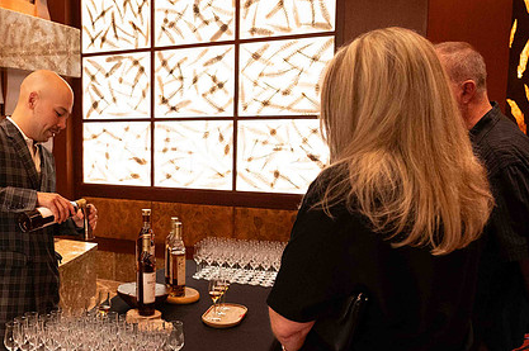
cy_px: 207
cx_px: 114
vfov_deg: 31.7
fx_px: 616
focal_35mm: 42
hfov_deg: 44.4
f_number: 4
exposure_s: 1/100
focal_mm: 24
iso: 3200
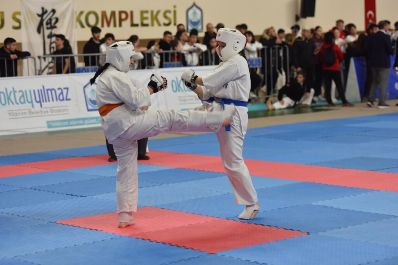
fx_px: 1106
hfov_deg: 20.4
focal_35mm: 100
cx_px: 199
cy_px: 132
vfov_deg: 13.7
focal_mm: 100
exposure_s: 1/200
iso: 640
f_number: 3.2
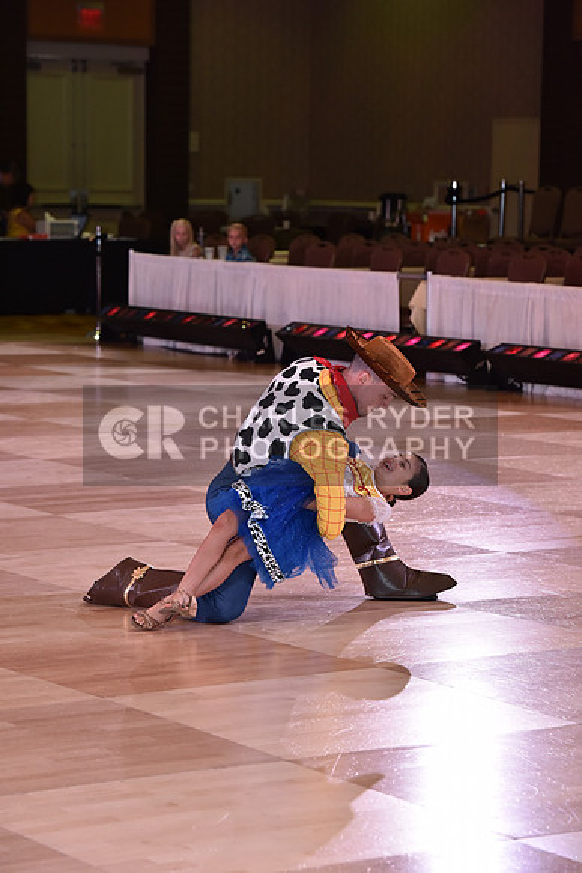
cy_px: 436
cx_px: 291
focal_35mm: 122
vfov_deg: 16.8
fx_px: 2957
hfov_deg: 11.2
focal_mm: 122
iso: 1600
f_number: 6.3
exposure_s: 1/250
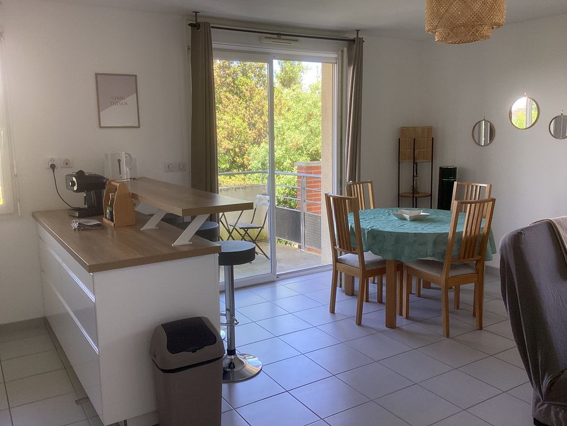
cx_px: 284
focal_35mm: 31
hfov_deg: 58.4
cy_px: 213
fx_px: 508
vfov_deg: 45.4
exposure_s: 1/120
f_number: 2.4
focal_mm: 3.3
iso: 40
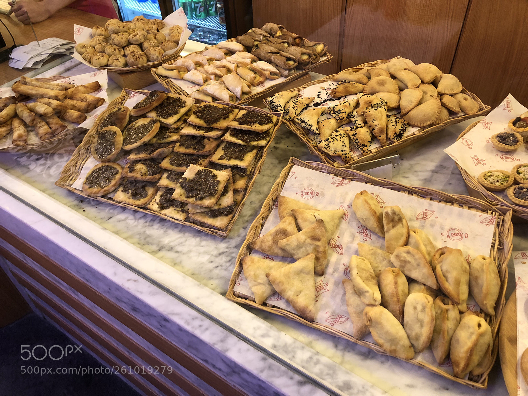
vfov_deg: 49.7
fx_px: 427
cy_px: 198
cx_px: 264
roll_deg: +4.1
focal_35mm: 28
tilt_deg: -43.2
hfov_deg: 63.4
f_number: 1.8
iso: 50
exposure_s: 1/14
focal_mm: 3.99
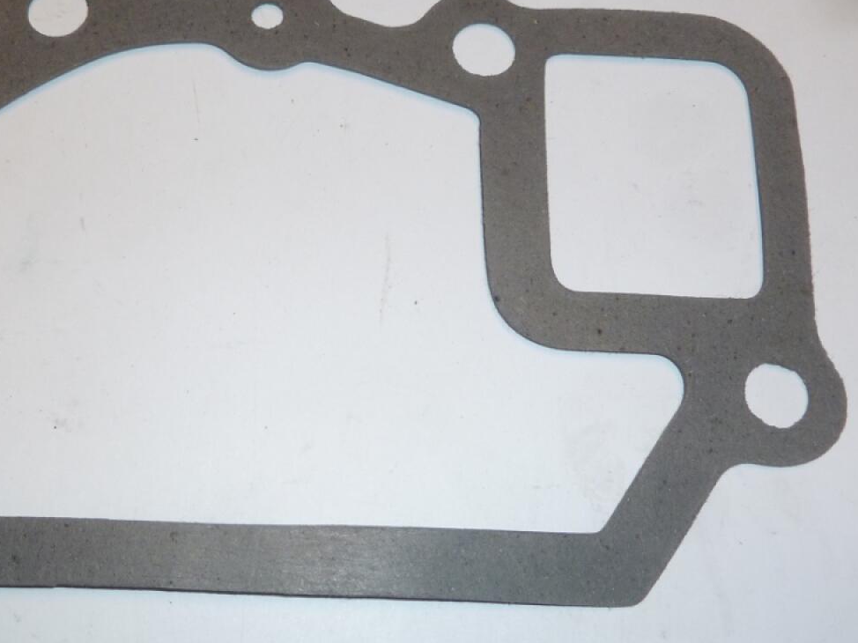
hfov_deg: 40.8
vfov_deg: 31.5
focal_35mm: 46
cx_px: 290
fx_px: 1140
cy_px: 327
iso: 100
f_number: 3.3
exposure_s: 1/30
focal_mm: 5
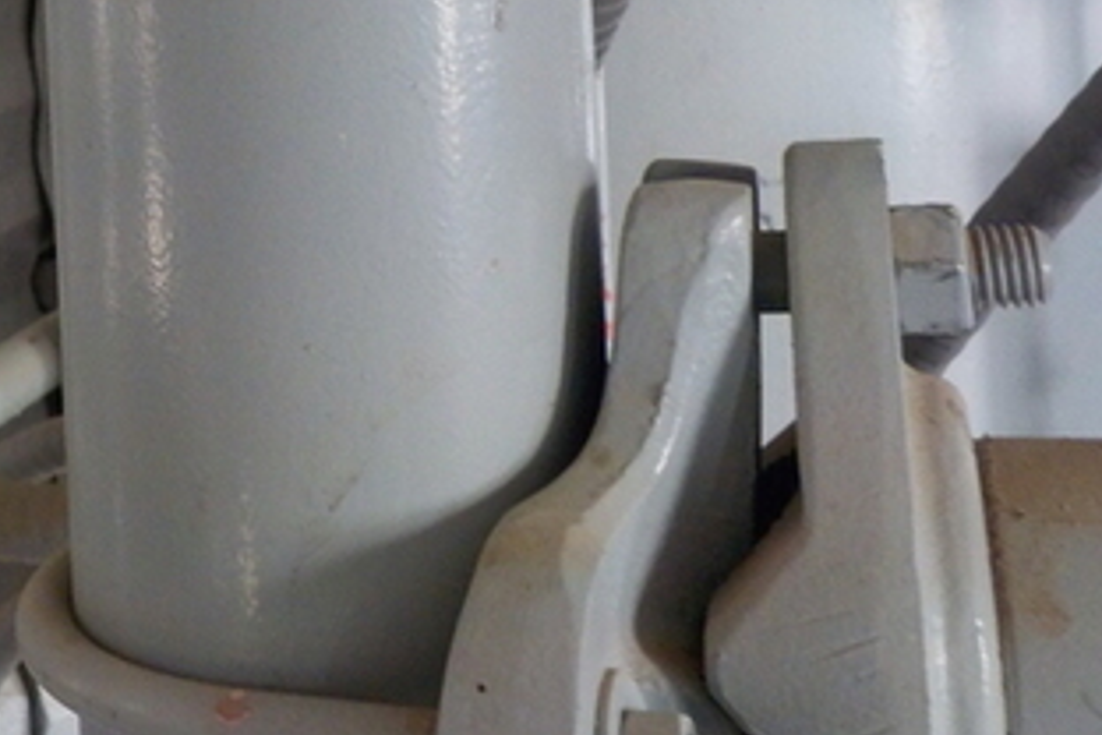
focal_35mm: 64
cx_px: 226
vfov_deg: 20.1
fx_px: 1959
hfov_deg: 30.7
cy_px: -106
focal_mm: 4.1
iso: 320
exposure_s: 1/30
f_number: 3.3
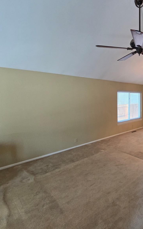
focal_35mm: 19
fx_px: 118
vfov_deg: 88.0
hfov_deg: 51.0
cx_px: 141
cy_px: 112
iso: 250
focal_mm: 2.2
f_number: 2.2
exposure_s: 1/60
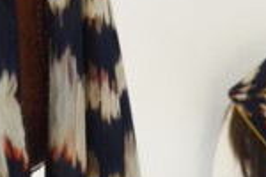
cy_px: 108
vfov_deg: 10.3
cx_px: 167
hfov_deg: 15.4
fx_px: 983
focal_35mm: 133
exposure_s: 1/20
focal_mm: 6.14
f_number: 1.65
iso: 50
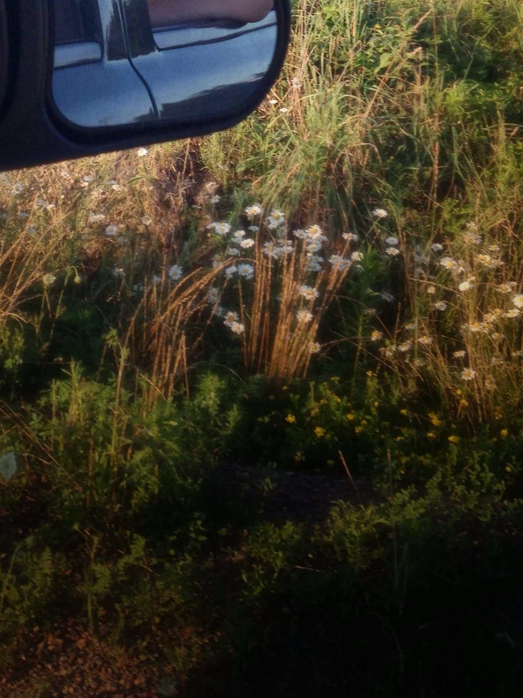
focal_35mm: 68
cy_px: 43
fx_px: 1370
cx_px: 146
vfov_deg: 27.3
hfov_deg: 21.5
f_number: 2.4
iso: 50
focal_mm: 4.28
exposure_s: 1/445
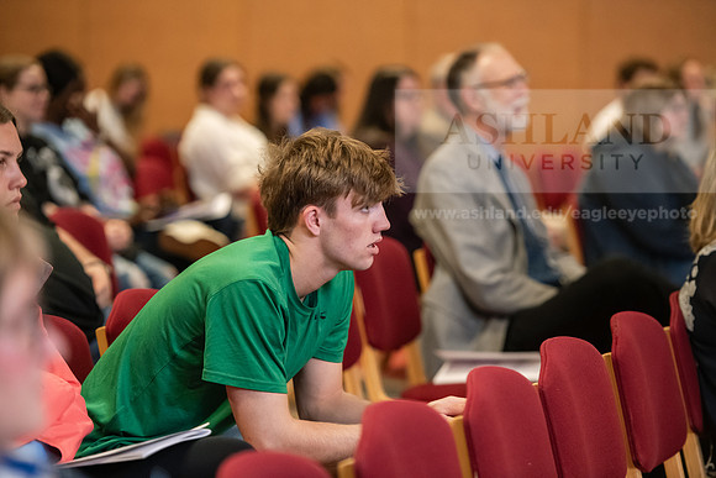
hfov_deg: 14.2
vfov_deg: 9.5
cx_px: 358
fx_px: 2884
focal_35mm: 145
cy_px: 239
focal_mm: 145
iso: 3200
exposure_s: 1/160
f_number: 3.2
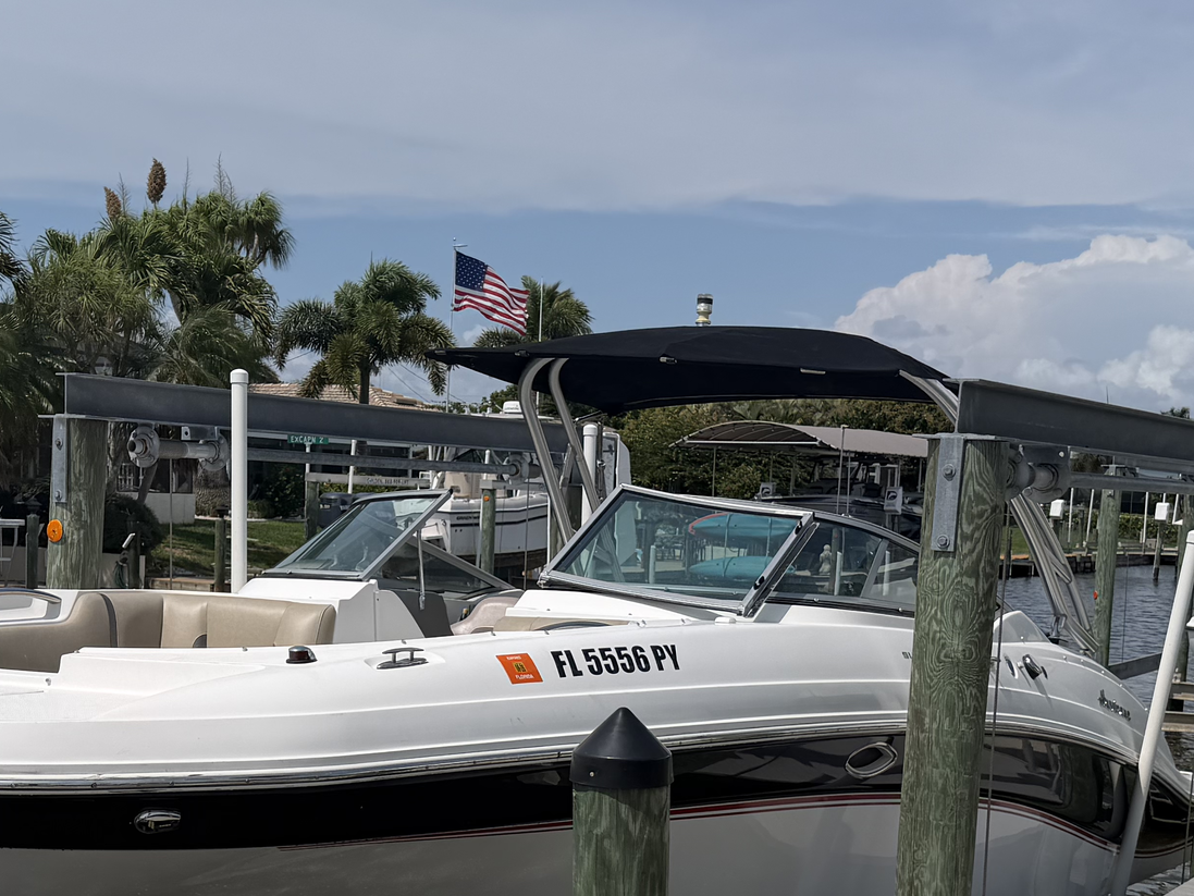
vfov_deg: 25.7
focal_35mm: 56
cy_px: 709
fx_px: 1932
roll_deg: -2.1
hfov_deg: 34.2
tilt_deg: -6.7
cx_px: 459
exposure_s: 1/10309
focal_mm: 6.76
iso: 80
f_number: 1.78
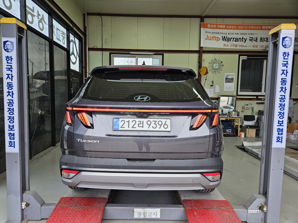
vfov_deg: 58.9
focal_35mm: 23
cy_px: 112
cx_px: 149
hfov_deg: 73.9
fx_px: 198
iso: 160
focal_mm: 5.4
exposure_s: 1/359
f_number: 1.8
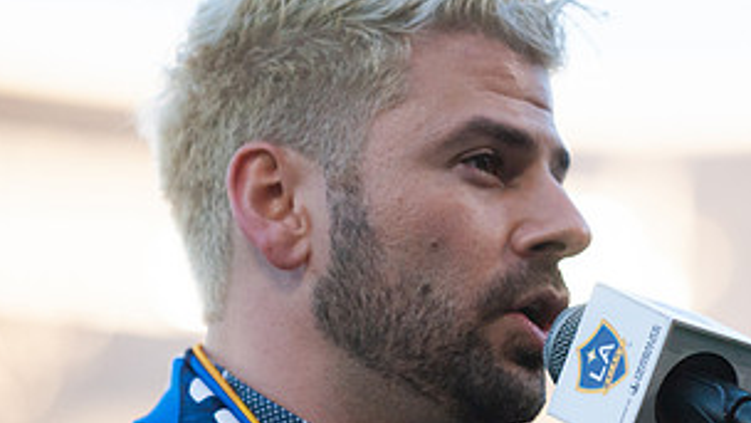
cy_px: 230
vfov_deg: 4.5
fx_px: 5377
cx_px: 509
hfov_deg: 8.0
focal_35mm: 270
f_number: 2.8
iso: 800
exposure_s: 1/5000
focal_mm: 135
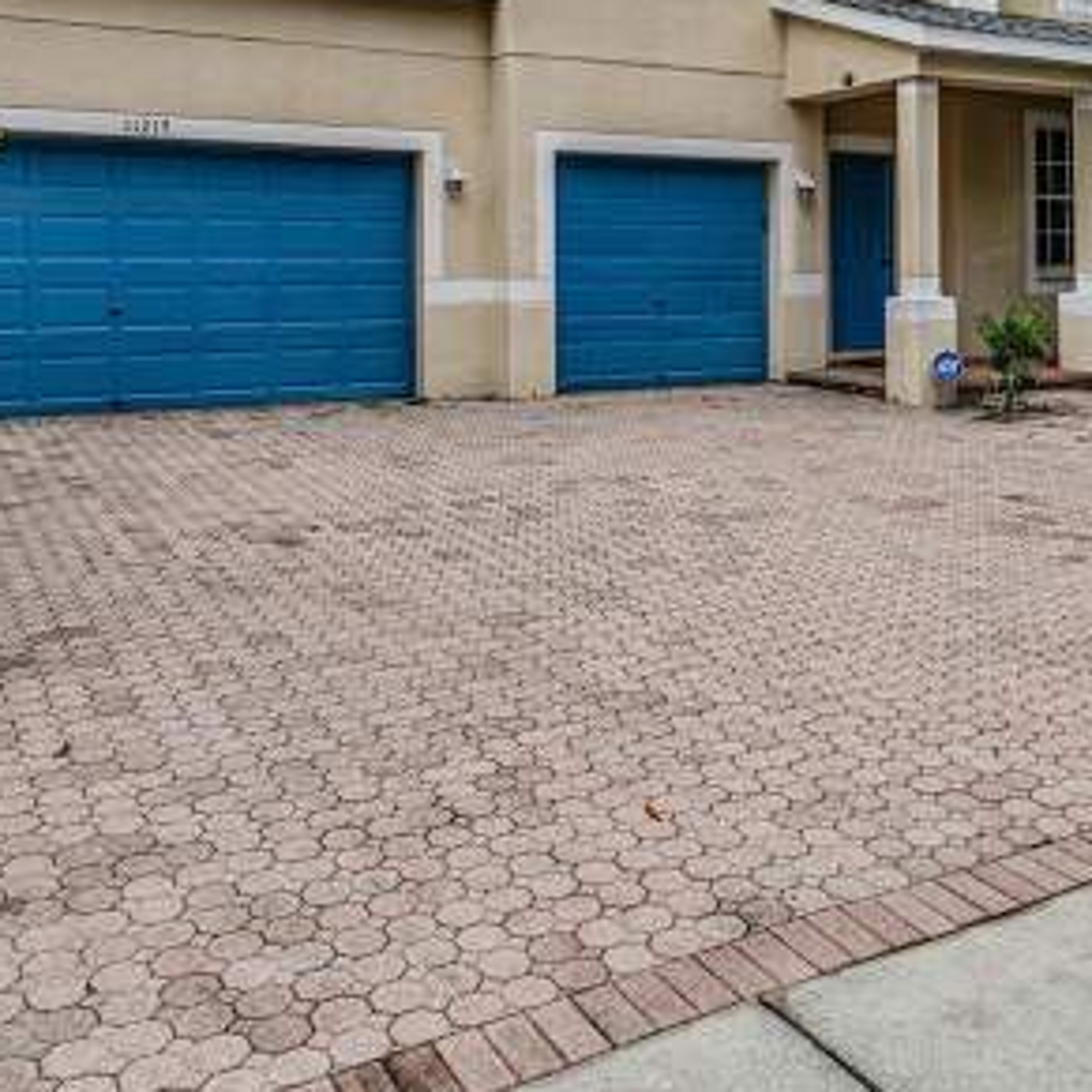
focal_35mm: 36
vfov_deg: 43.9
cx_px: 642
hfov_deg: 45.7
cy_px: 238
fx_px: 1291
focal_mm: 15.5
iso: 125
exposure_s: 1/160
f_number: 10
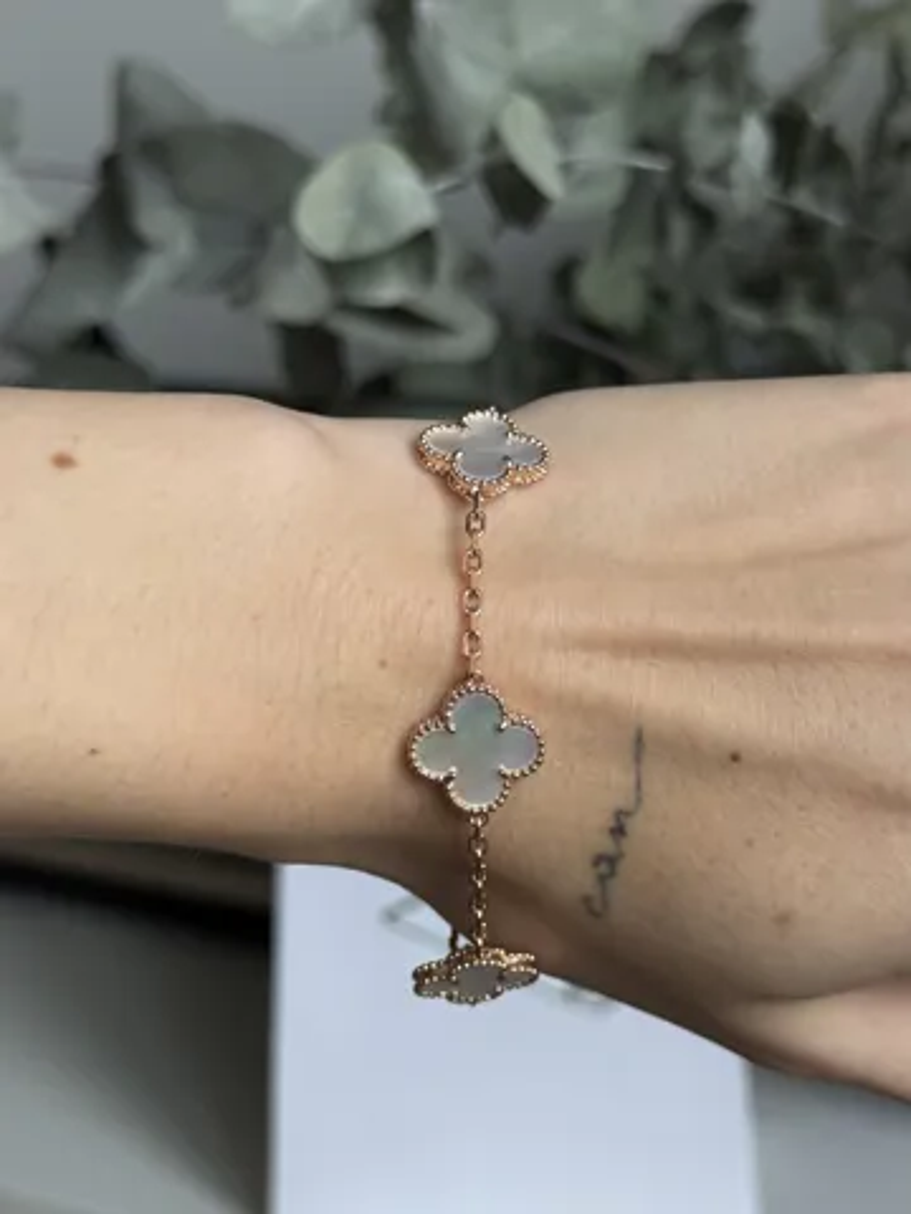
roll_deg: +1.4
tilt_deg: -14.8
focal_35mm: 48
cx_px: 456
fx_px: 1684
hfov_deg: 30.3
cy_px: 607
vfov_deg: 39.7
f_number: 1.78
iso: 160
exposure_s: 1/60
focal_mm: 6.76
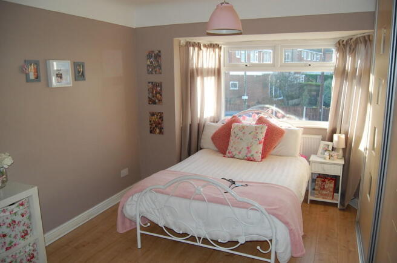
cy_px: 132
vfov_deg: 47.8
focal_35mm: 27
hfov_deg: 67.5
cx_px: 198
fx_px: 297
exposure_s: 1/200
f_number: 3.5
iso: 400
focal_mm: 18
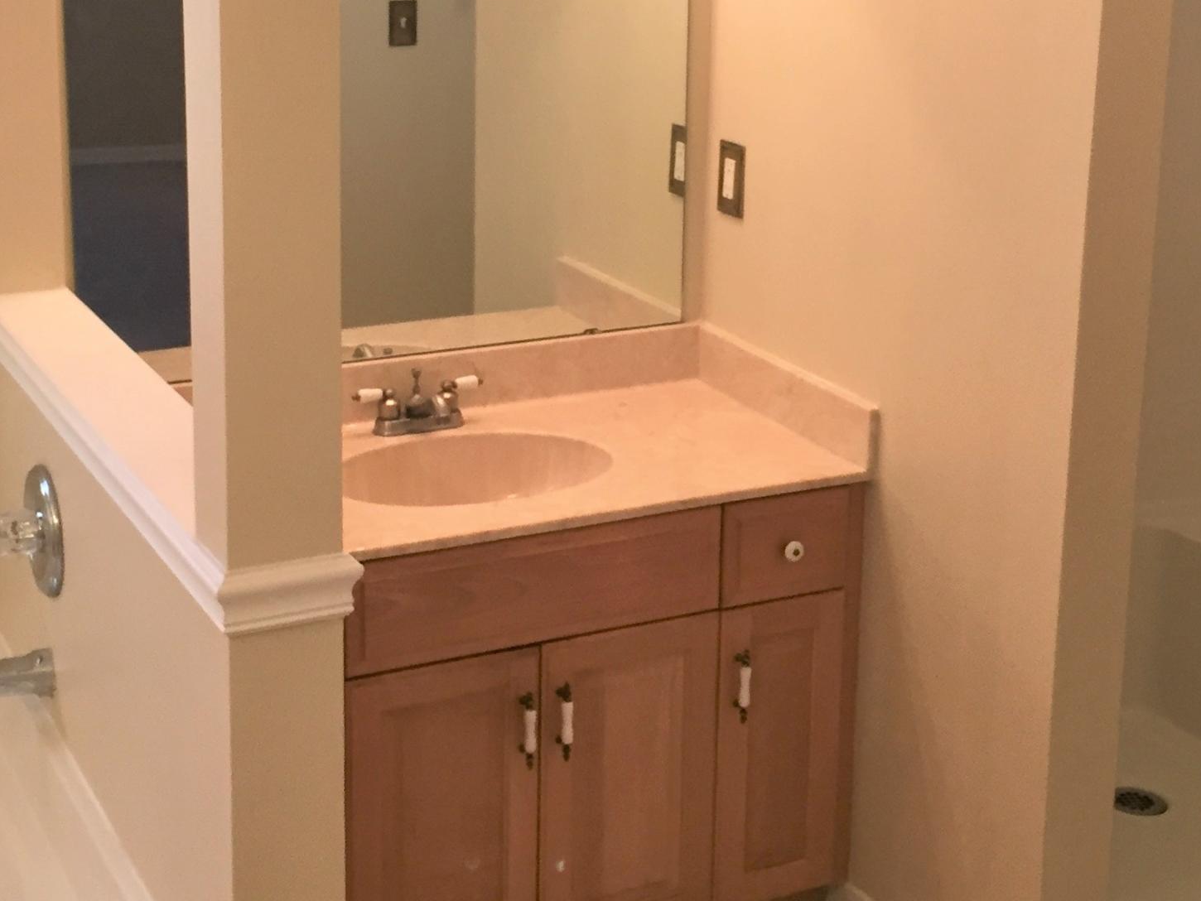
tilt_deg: -11.0
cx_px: 579
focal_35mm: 60
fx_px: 2082
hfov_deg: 32.2
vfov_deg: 24.2
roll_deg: -2.1
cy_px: 256
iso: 40
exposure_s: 1/30
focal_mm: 4.15
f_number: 2.2
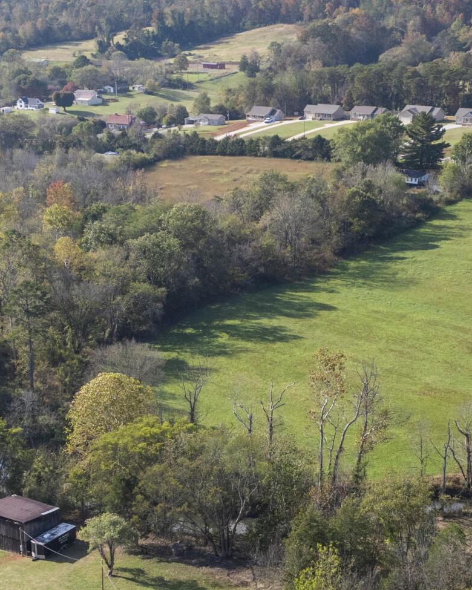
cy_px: 410
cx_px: 306
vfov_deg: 26.2
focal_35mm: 72
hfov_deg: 21.2
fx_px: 1257
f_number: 2.8
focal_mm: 12.29
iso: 220
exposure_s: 1/400
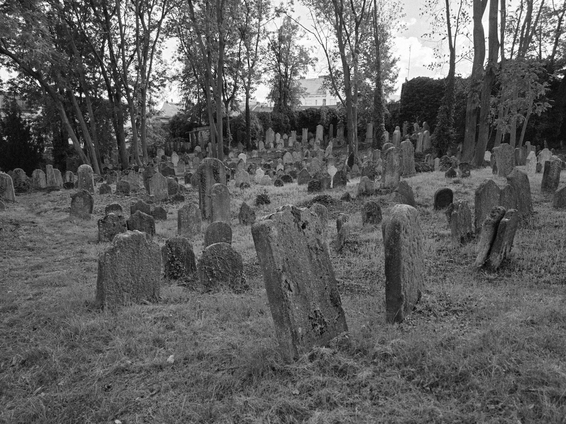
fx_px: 376
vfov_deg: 58.9
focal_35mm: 23
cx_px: 283
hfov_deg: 73.9
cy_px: 212
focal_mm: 6.3
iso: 80
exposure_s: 1/1509
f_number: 1.7
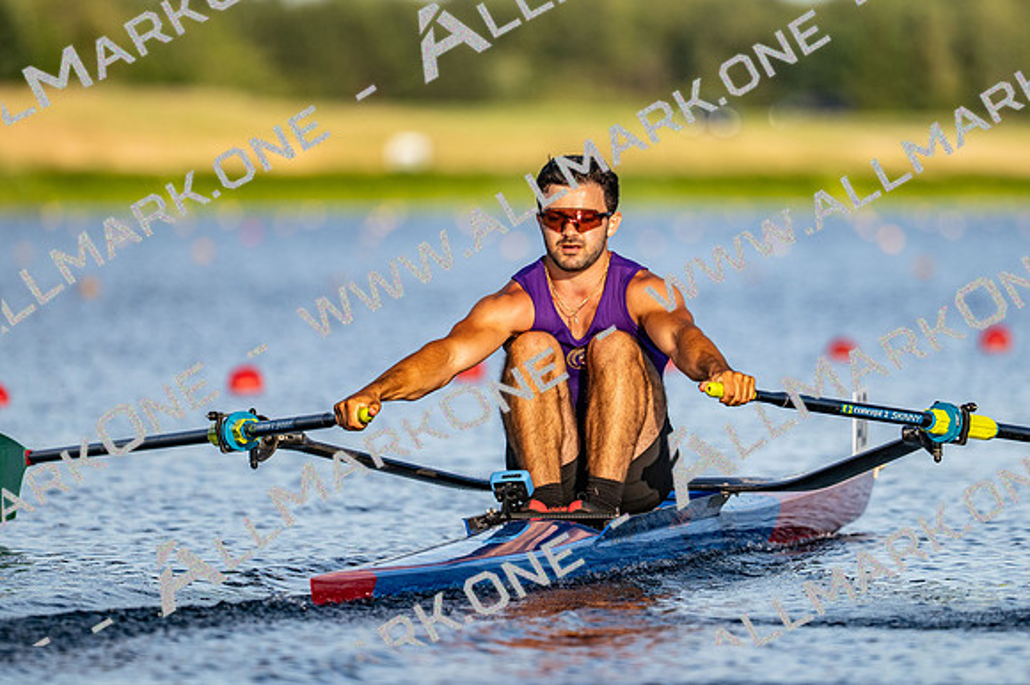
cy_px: 342
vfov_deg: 2.3
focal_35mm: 600
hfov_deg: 3.4
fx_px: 17156
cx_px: 515
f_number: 4.5
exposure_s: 1/2500
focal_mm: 400
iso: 280
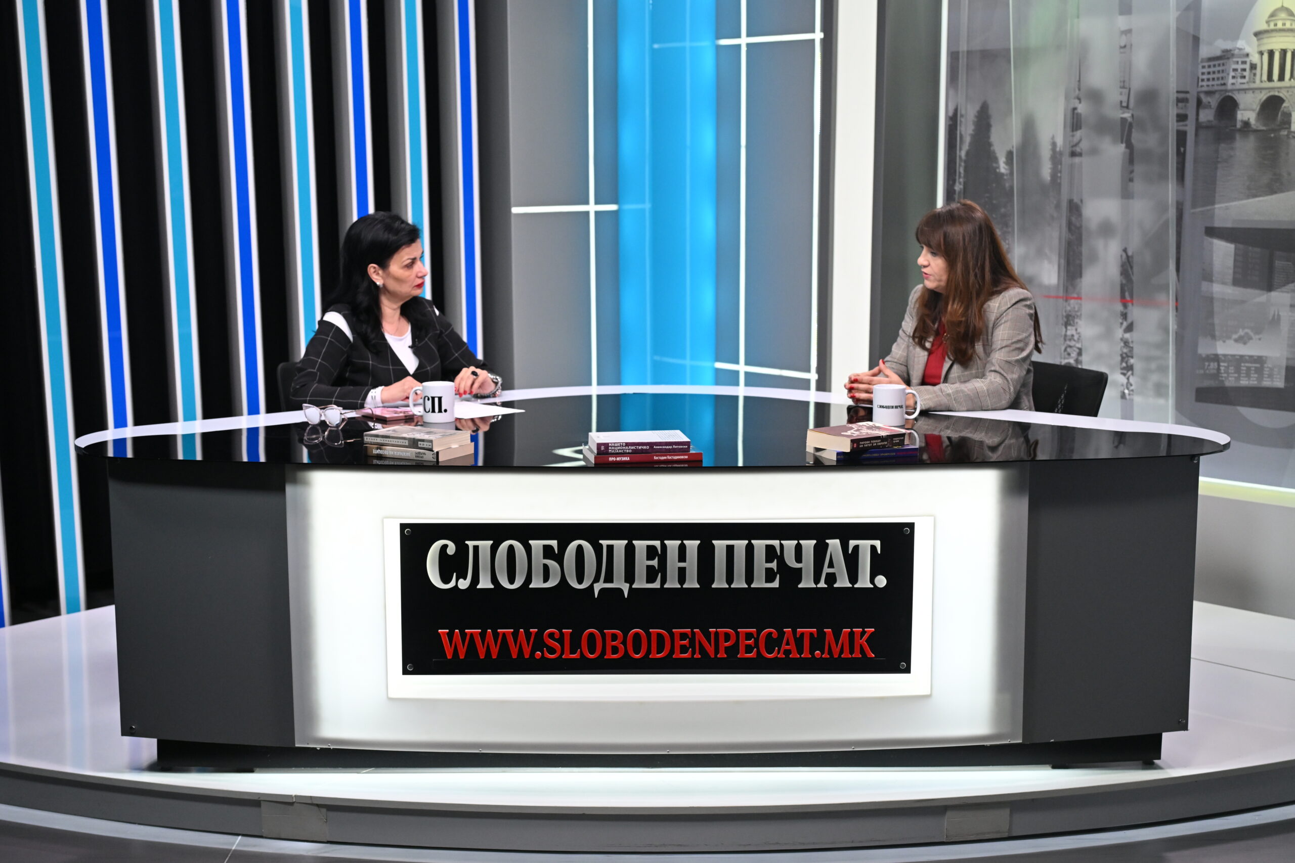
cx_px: 648
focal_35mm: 43
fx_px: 1547
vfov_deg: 31.2
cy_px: 432
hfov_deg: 45.4
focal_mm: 43
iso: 2000
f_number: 4
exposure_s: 1/500
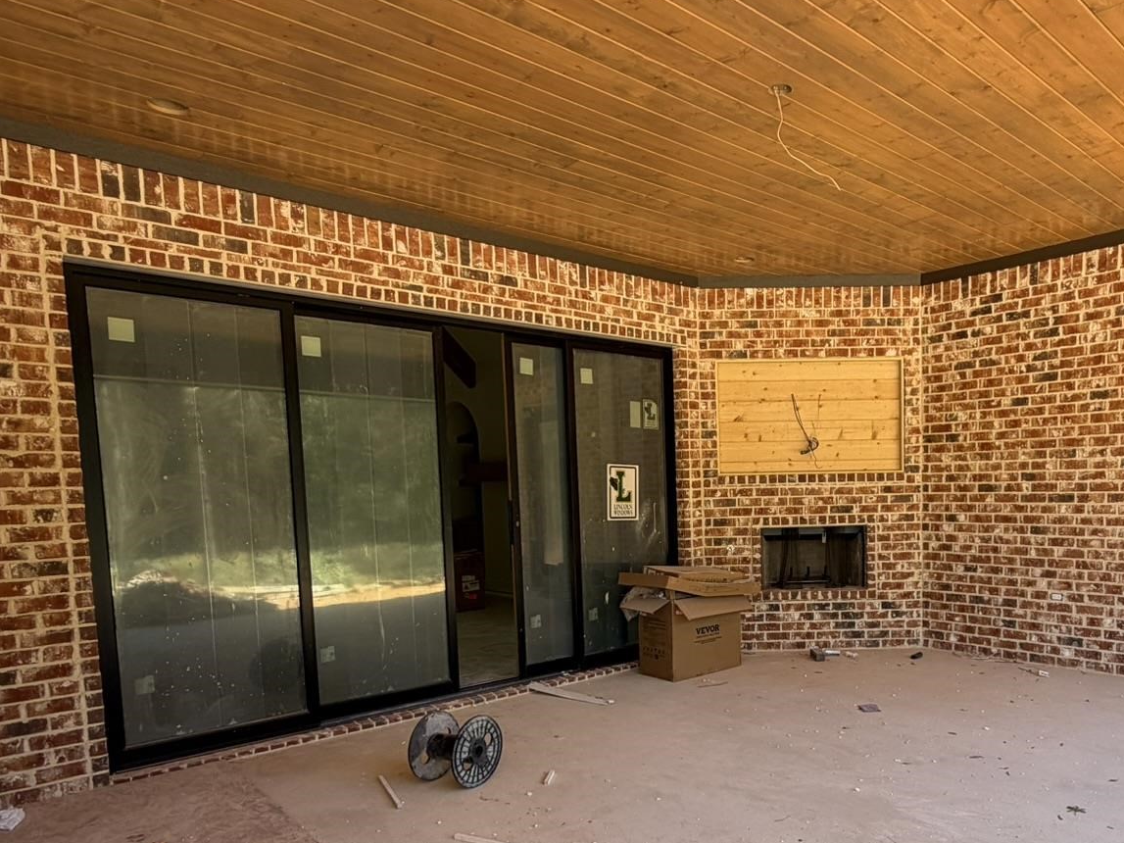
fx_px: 812
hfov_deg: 67.4
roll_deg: +1.3
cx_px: 752
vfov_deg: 53.9
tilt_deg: -4.6
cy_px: 552
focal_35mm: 25
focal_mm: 2.22
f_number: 2.2
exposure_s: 1/121
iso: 64
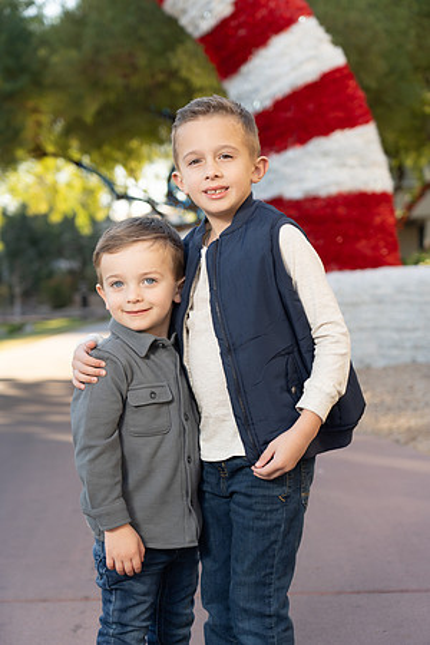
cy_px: 322
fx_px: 1129
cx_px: 215
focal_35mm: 63
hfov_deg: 21.6
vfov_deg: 31.9
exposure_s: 1/200
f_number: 4
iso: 160
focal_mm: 63
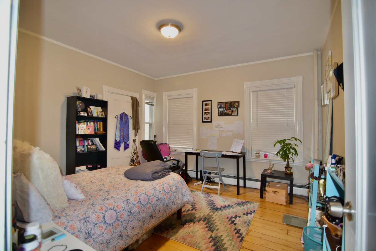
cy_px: 126
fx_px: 172
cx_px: 188
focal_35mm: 16
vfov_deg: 72.1
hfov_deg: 95.0
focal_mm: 11
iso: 500
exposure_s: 1/60
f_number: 2.8
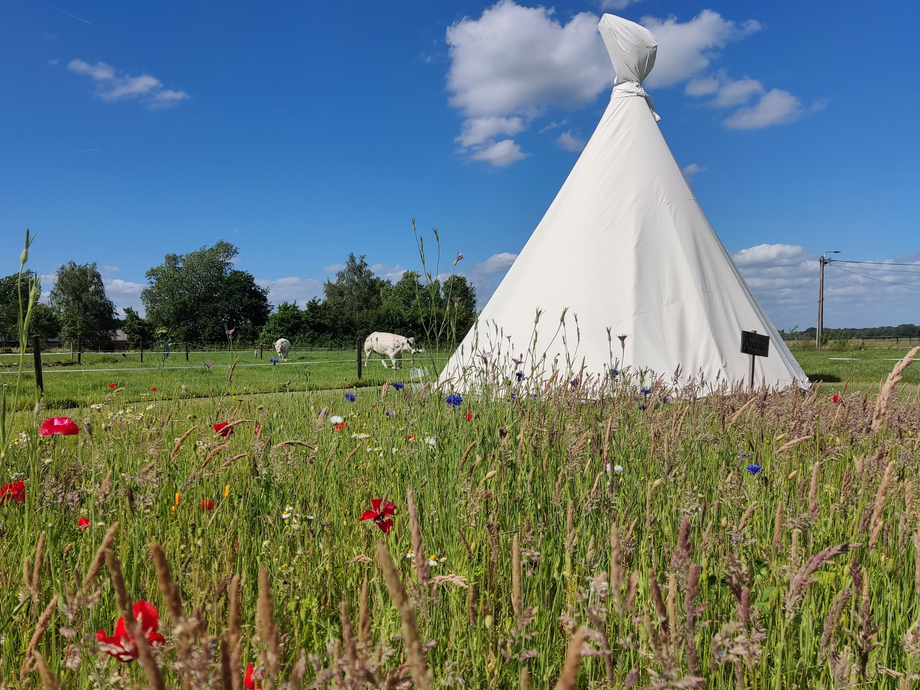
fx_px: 744
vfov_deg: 49.7
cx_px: 409
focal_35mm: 28
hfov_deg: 63.3
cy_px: 376
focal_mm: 4.71
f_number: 1.79
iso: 50
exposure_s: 1/2945
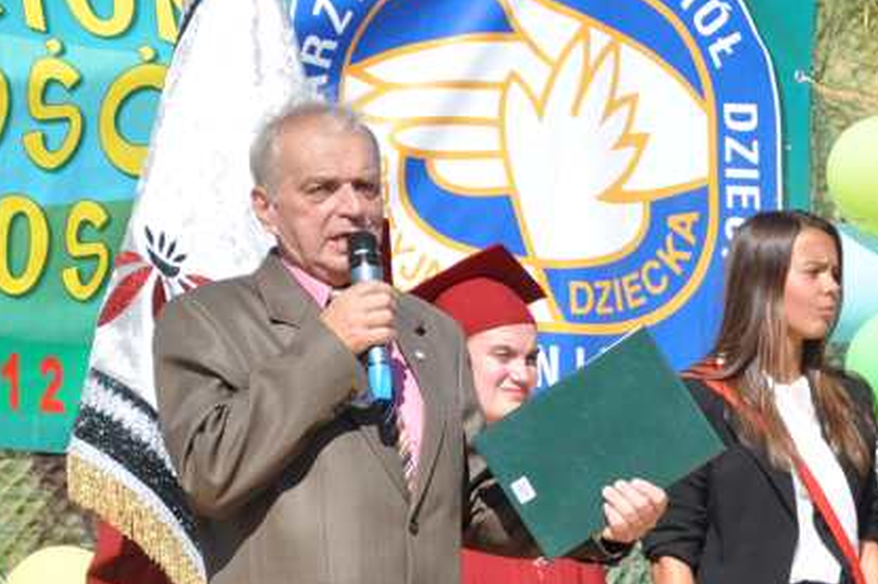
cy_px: 531
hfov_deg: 7.9
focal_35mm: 259
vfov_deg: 5.3
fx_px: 6312
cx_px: 791
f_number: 5.3
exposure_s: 1/2000
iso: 500
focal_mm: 70
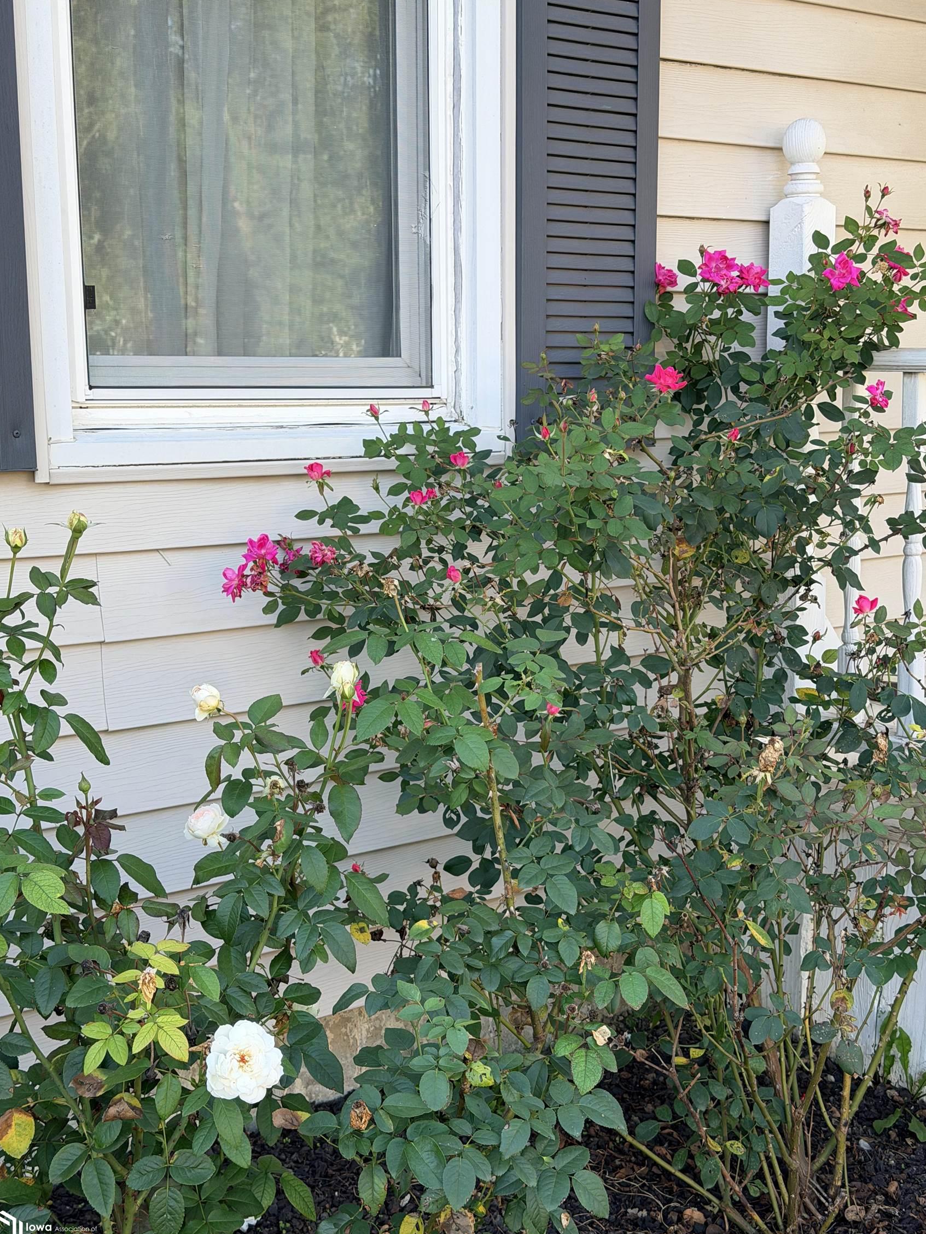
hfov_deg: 29.7
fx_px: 1748
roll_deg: -0.4
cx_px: 455
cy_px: 627
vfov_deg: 38.9
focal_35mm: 49
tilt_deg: -6.9
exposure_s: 1/218
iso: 50
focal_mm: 6.76
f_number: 1.78
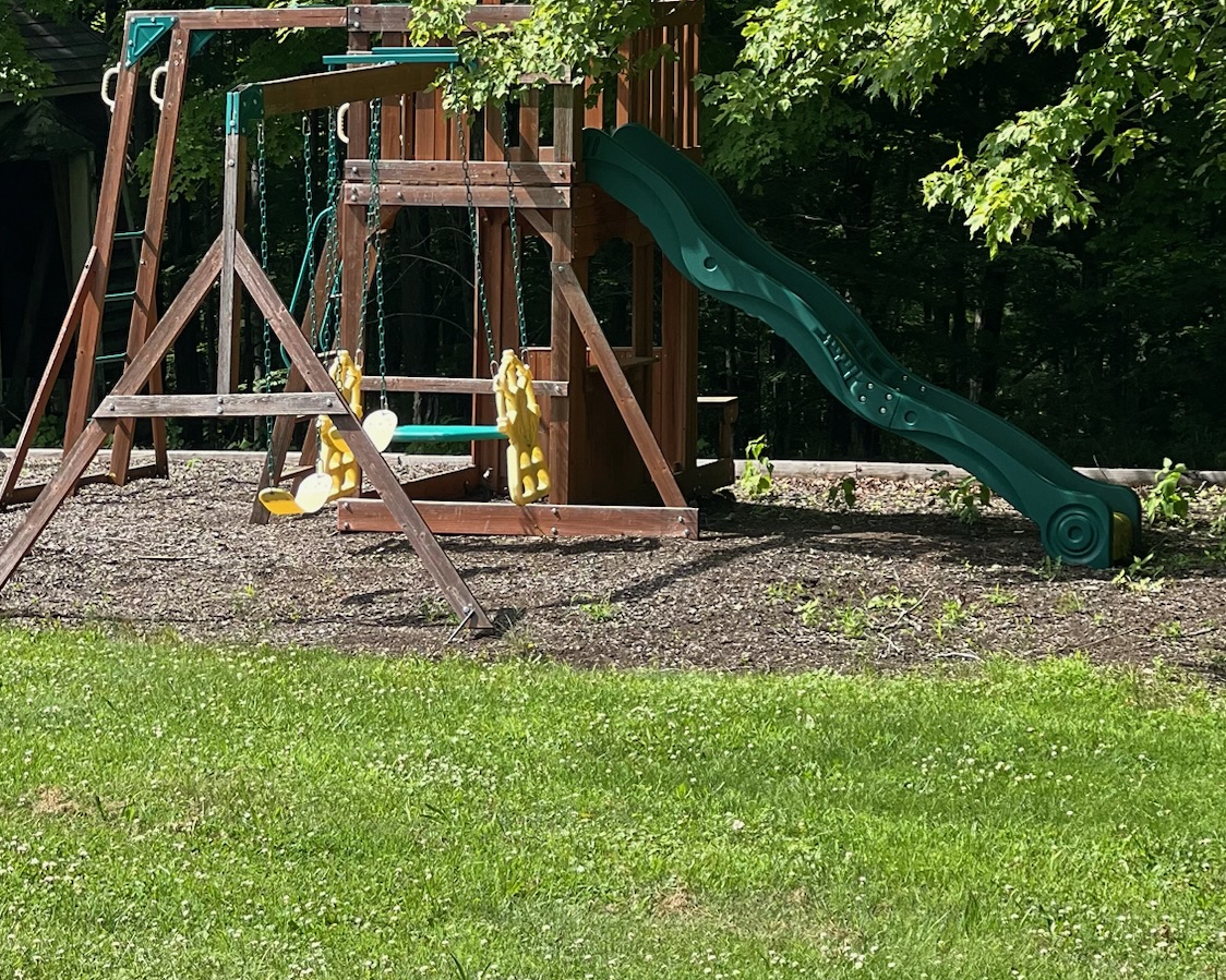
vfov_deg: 11.3
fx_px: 4971
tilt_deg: -7.2
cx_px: 567
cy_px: 537
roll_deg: +1.7
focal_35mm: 137
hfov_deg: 14.1
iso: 25
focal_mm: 9
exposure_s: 1/284
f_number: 2.8
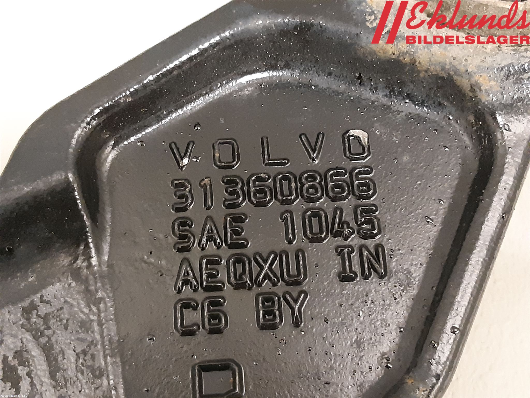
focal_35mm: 26
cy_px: 199
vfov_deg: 53.1
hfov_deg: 67.3
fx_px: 398
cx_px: 265
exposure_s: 1/25
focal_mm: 3.93
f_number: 1.7
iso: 500
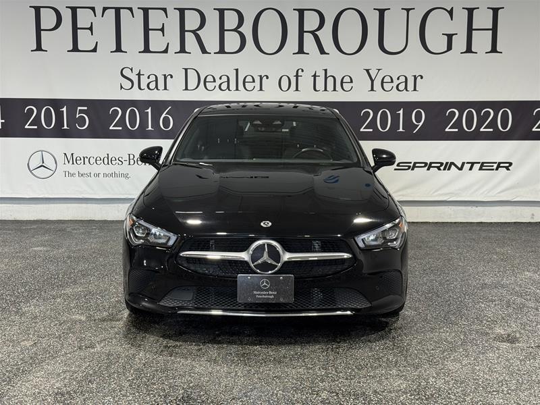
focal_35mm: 48
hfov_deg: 39.7
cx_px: 270
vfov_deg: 30.3
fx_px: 749
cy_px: 202
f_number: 1.78
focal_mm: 6.76
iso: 80
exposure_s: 1/60
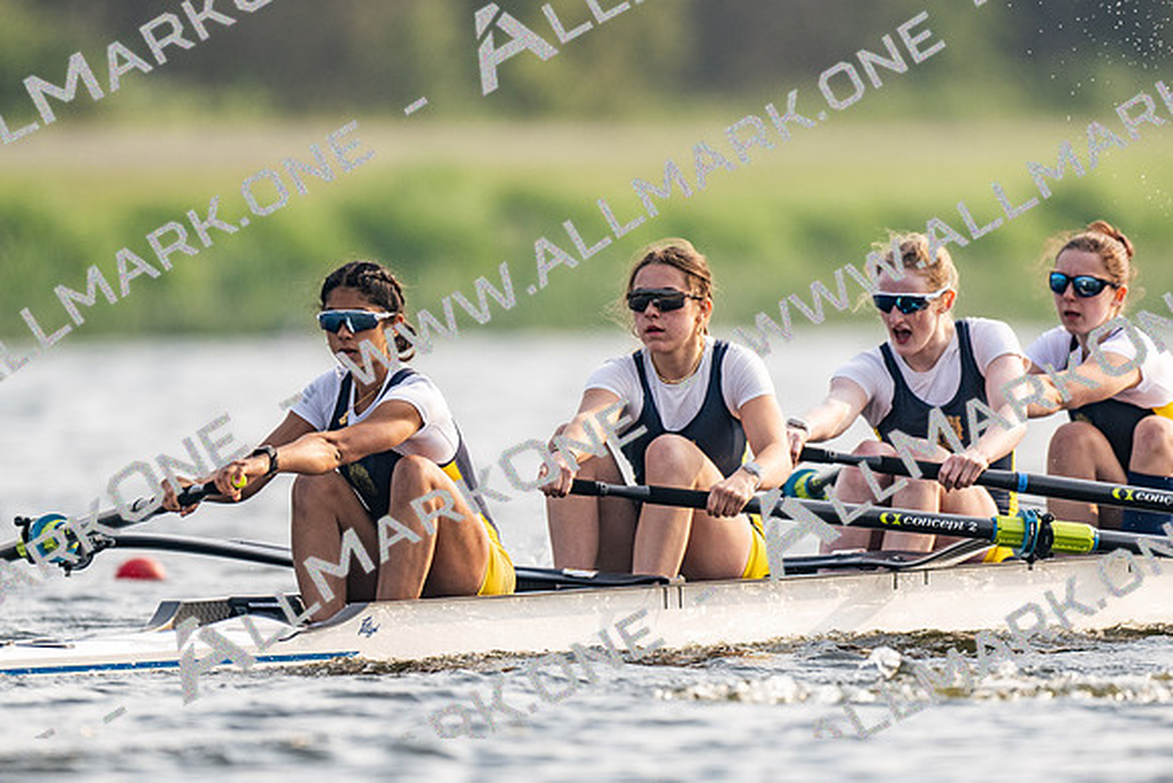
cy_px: 392
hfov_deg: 2.3
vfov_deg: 1.5
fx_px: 29346
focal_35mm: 900
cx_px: 586
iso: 320
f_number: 4
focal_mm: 600
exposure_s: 1/2500
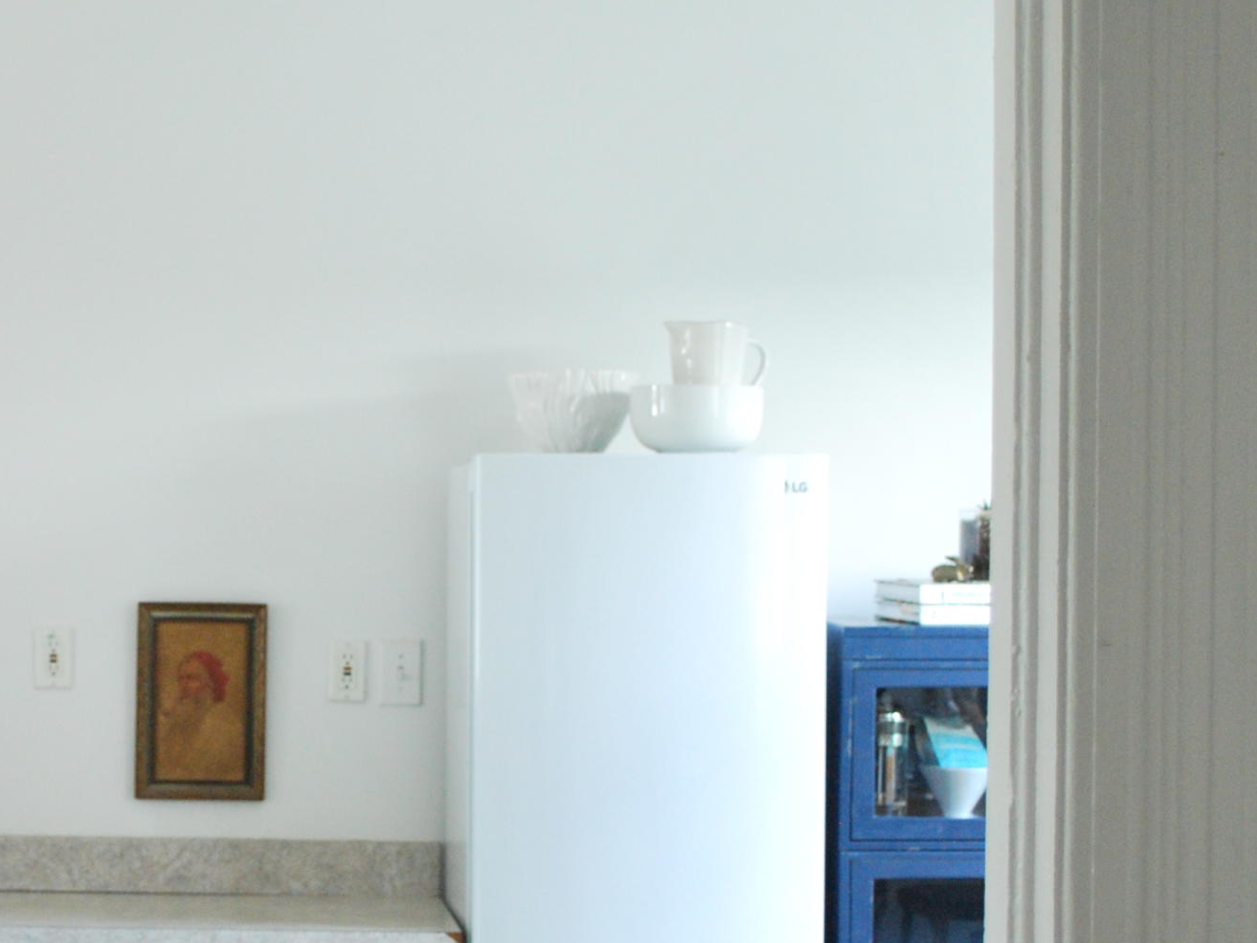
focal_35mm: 85
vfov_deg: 17.3
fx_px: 3087
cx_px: 287
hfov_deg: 22.8
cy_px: 611
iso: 800
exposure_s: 1/40
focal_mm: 26
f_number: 4.5
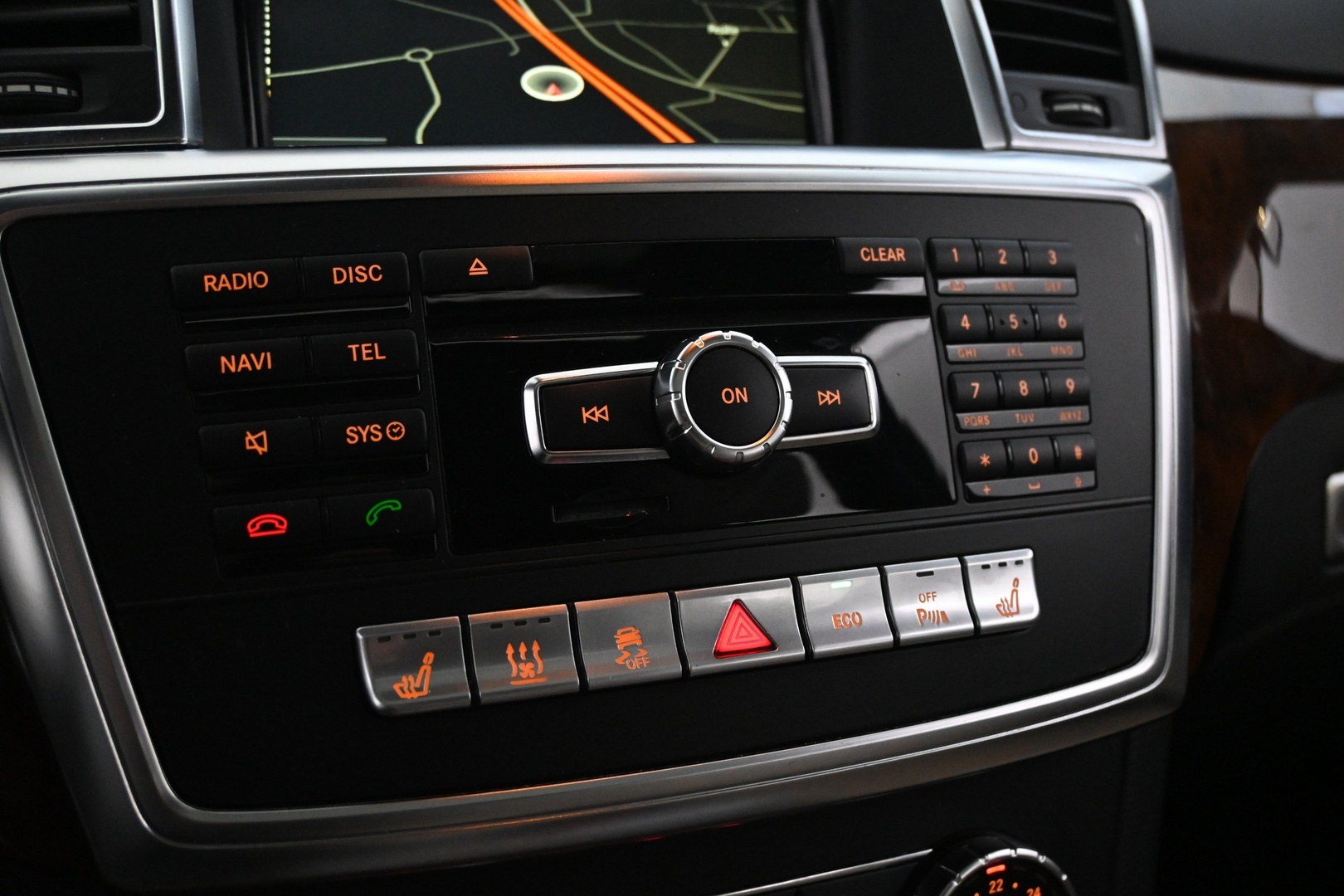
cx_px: 672
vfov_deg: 32.4
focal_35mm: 41
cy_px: 448
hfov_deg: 47.2
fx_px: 1540
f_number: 4.5
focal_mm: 27.5
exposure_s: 1/40
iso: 4000
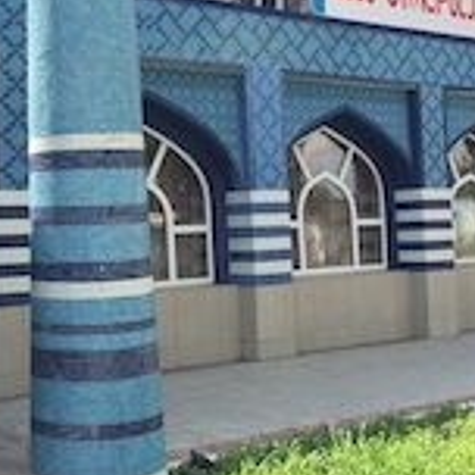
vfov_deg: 29.0
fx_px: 916
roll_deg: +1.9
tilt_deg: +3.3
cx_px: 138
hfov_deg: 28.8
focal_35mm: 59
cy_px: 184
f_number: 2.2
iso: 32
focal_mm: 4.15
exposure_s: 1/746
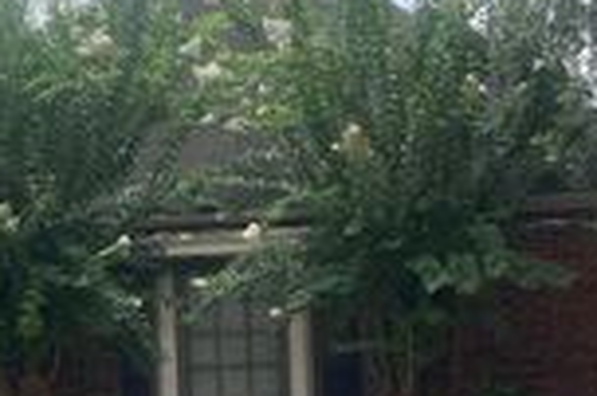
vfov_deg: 14.2
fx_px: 1590
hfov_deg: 21.1
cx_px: 157
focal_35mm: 96
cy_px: 308
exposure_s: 1/1675
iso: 20
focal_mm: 3.99
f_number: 1.8
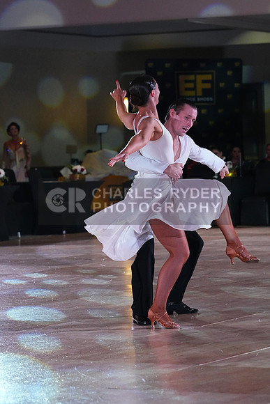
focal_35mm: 153
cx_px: 135
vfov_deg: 13.4
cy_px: 202
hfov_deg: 9.0
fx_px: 1720
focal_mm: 153
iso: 8000
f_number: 6.3
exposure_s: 1/400
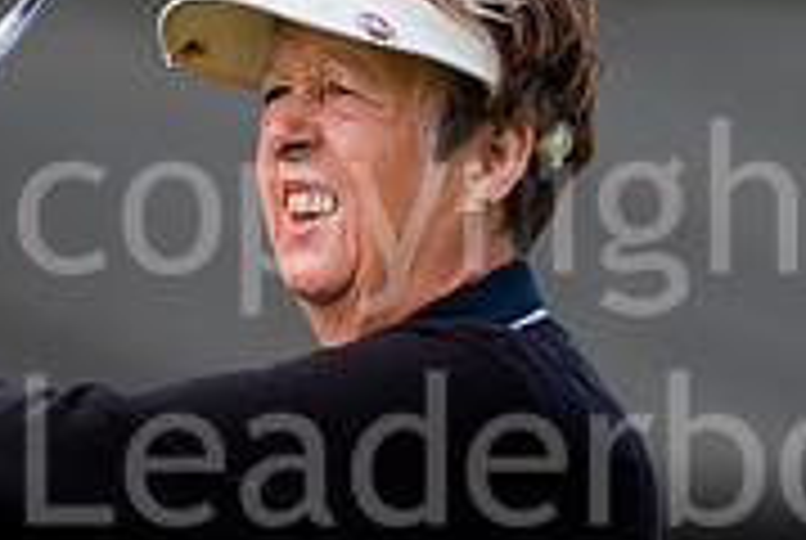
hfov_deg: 2.1
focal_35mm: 970
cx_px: 608
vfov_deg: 1.4
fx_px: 21753
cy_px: 493
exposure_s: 1/2000
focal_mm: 300
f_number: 4.5
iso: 800
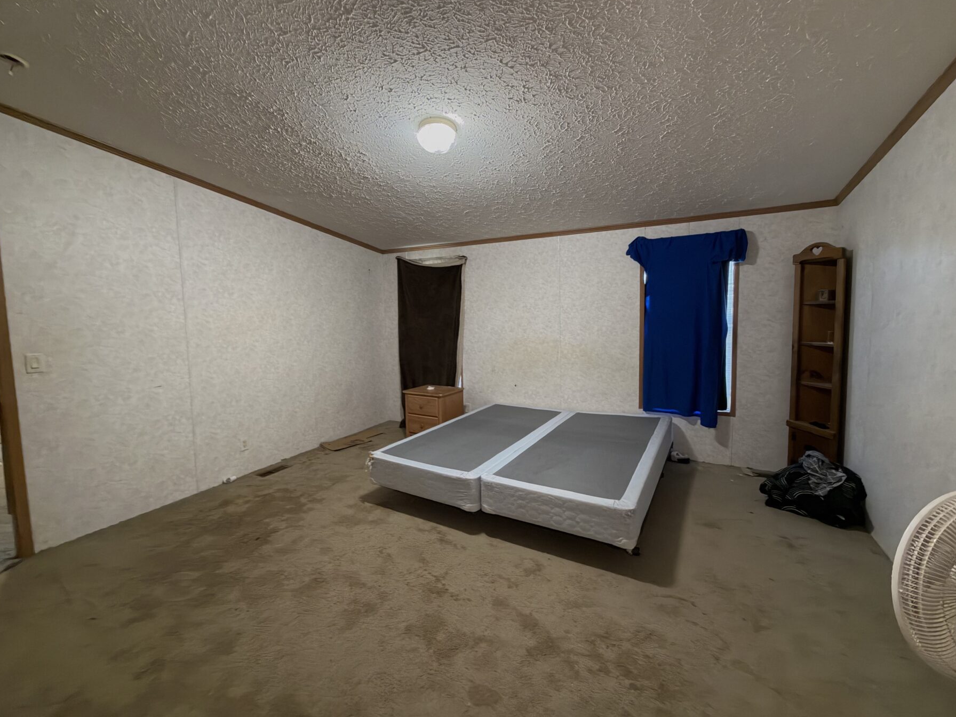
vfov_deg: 81.7
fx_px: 414
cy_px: 343
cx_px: 482
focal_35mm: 15
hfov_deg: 98.2
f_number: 2.2
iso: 500
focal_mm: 2.22
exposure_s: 1/40
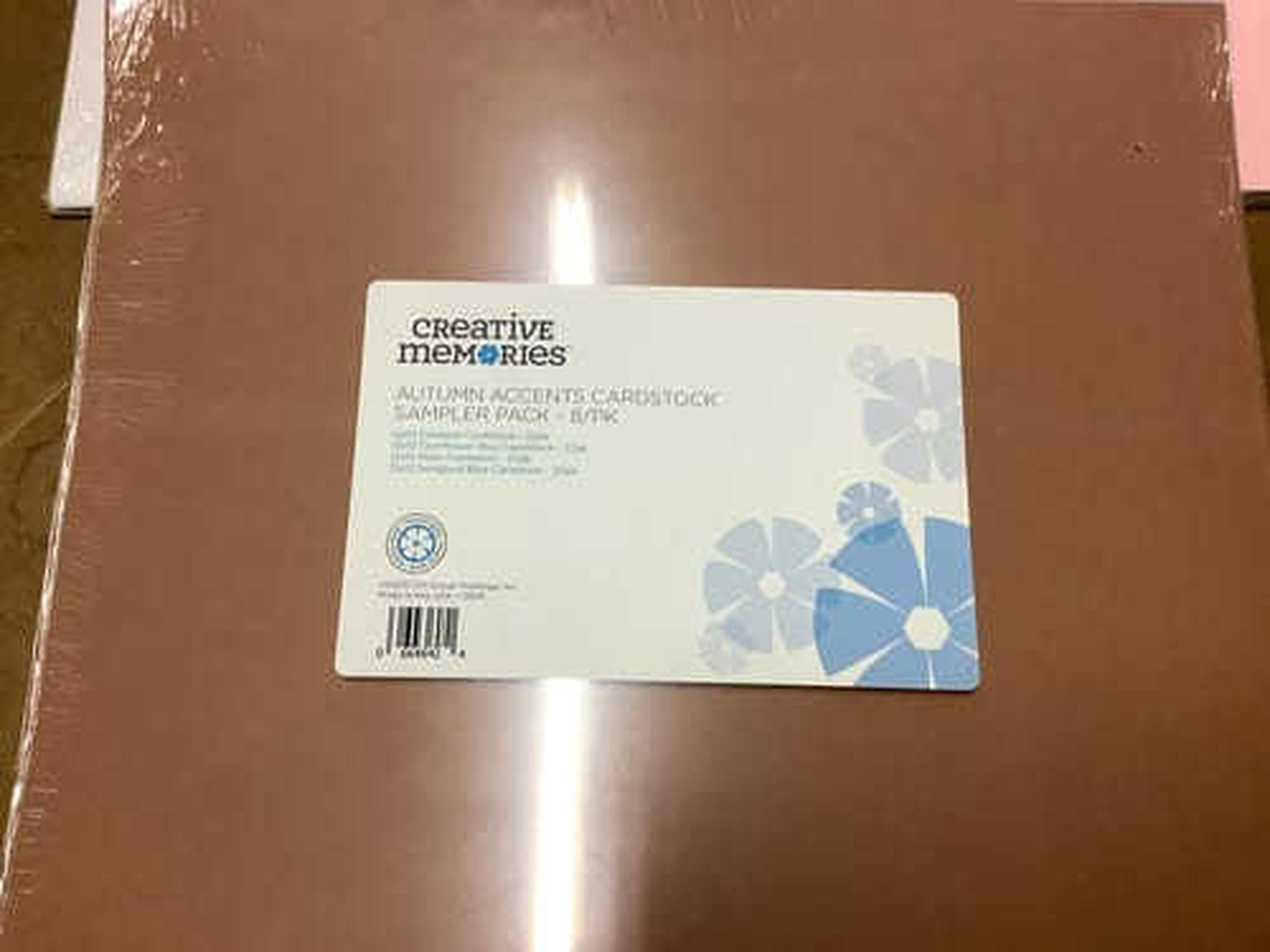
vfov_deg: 45.4
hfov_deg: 58.4
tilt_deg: -72.3
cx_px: 635
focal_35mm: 31
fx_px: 1137
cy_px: 476
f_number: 2.4
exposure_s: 1/50
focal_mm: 3.3
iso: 160
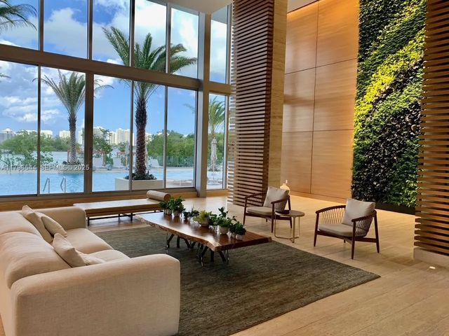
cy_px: 168
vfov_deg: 53.1
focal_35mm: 26
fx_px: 337
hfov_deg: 67.3
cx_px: 224
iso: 40
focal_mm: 4.25
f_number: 1.8
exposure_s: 1/121
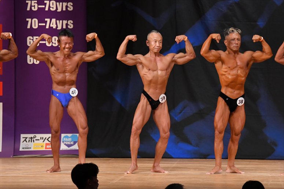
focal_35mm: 255
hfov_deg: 8.1
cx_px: 142
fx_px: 2011
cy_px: 94
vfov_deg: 5.4
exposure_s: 1/400
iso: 4500
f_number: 5.6
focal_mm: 170
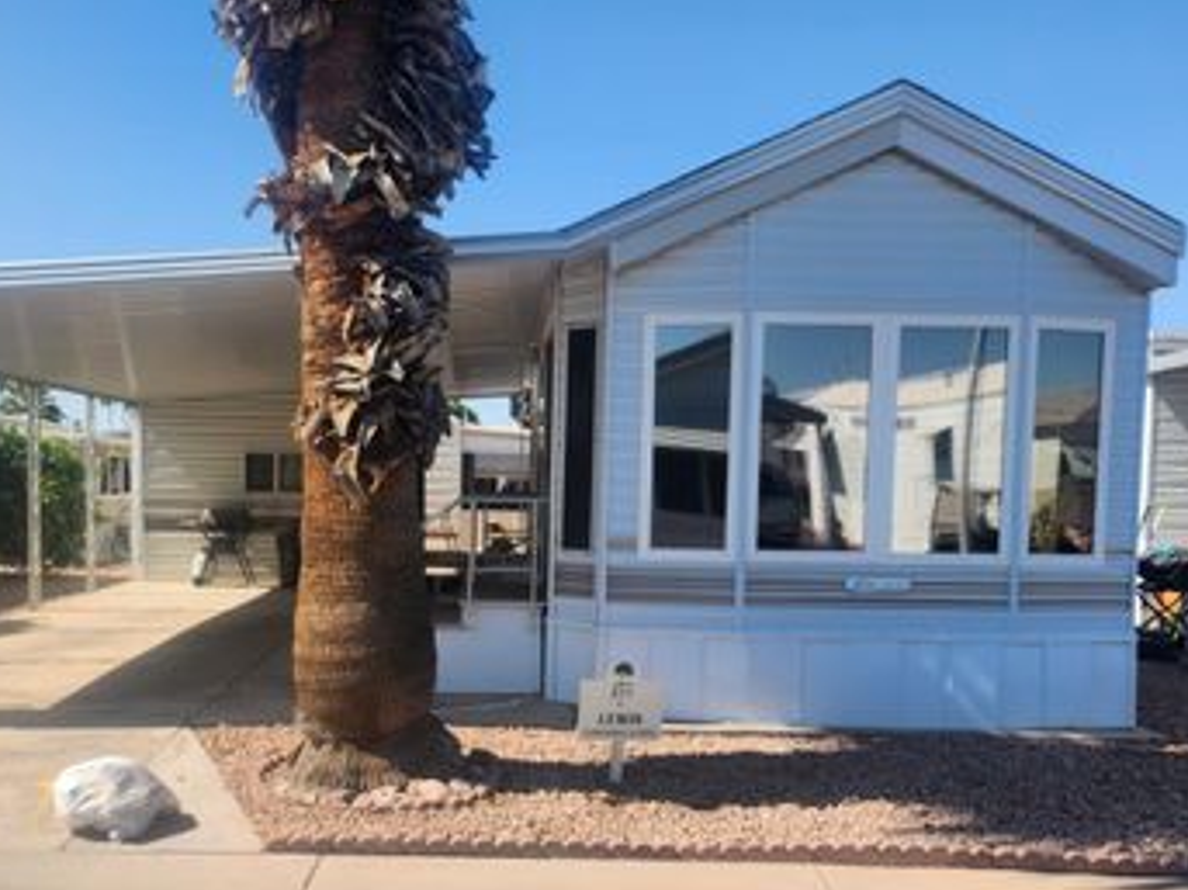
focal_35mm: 35
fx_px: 1201
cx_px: 516
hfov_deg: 52.5
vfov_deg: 40.3
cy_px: 577
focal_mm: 5
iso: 50
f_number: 1.8
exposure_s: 1/2252
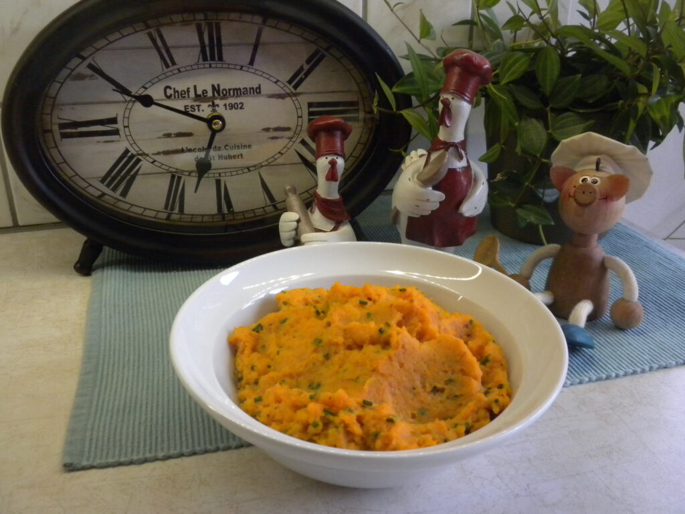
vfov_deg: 38.7
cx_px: 342
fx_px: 732
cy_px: 257
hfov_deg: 50.1
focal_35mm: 37
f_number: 3.5
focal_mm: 6.6
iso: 400
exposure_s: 1/80.2
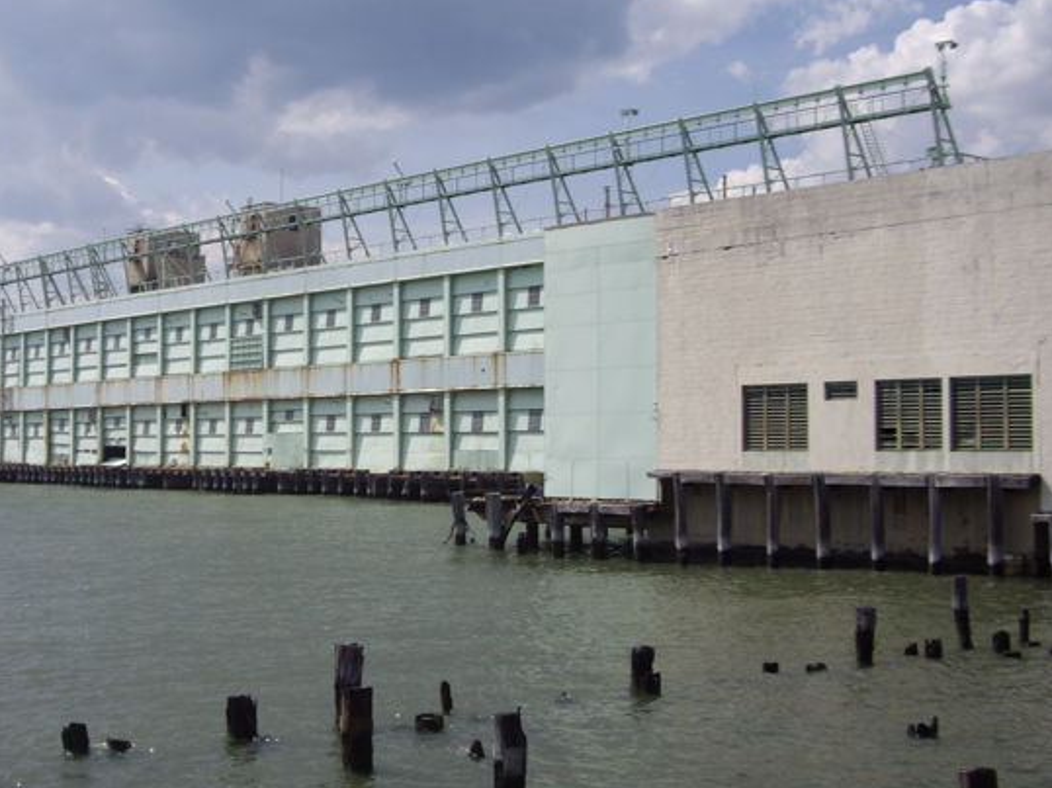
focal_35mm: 53
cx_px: 370
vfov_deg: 27.5
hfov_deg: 35.9
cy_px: 405
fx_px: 1610
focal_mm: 7.9
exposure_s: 1/160
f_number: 8
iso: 64
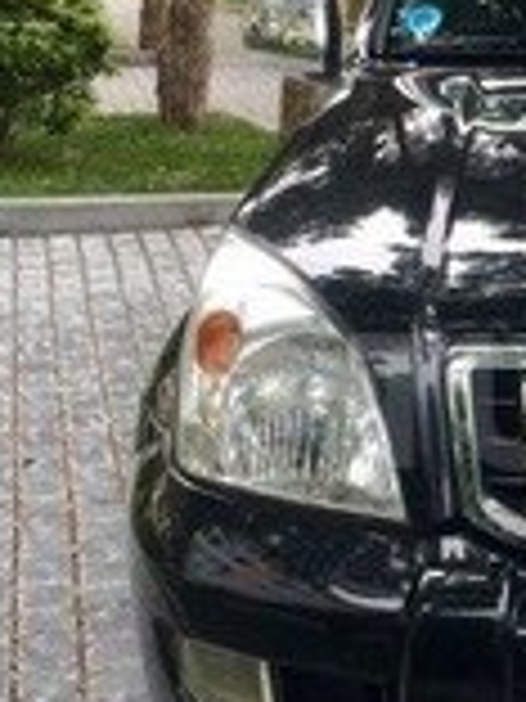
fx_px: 1864
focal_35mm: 92
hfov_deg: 14.8
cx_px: 809
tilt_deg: -13.9
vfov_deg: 21.3
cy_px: 400
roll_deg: -0.1
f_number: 2.2
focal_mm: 4.15
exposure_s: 1/500
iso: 32
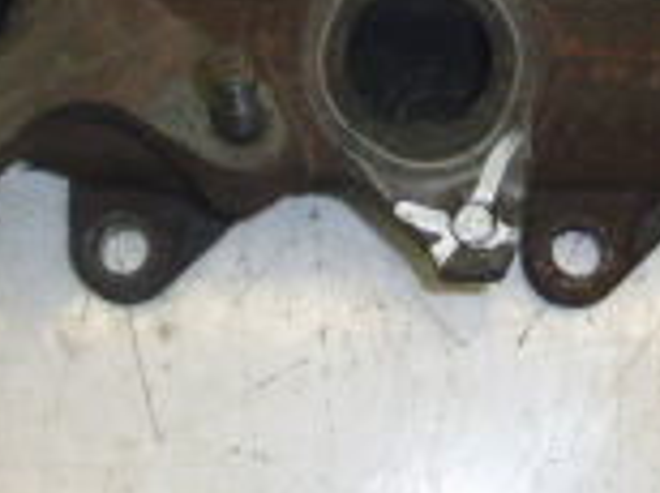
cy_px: -81
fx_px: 1980
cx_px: 377
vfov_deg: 13.8
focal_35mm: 104
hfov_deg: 18.9
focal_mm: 4.5
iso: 100
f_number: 3.1
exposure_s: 1/60
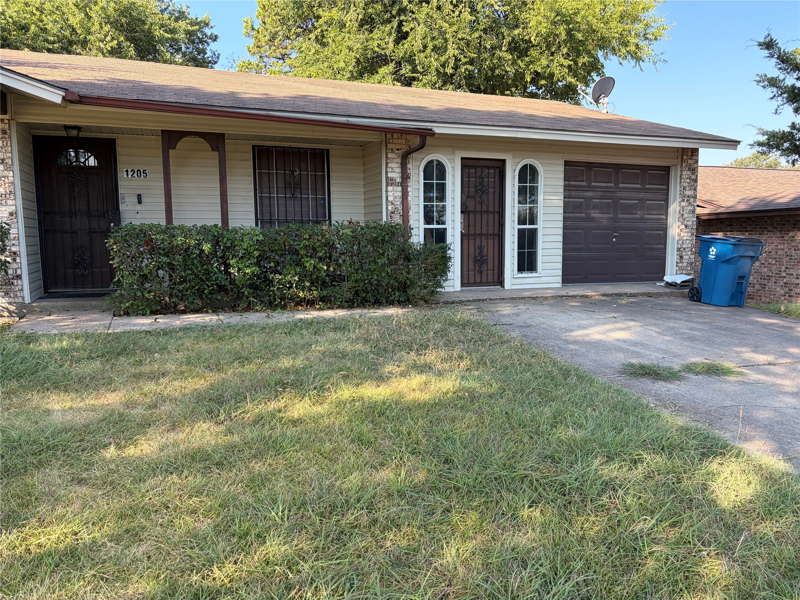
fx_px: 601
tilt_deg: -5.7
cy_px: 300
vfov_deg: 53.1
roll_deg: +1.0
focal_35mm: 26
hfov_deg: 67.3
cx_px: 400
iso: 64
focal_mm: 5.96
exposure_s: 1/731
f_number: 1.6
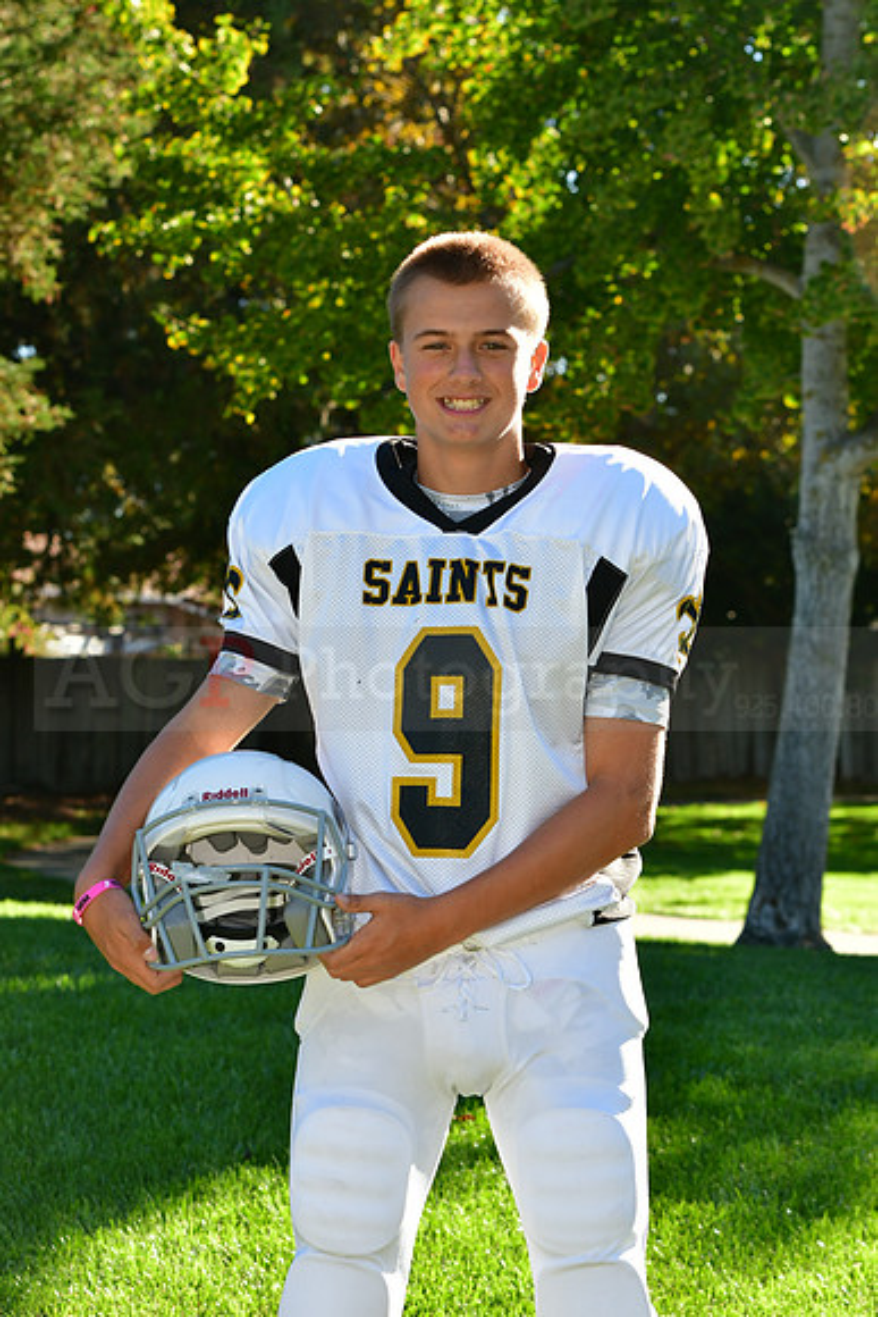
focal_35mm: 105
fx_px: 3839
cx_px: 439
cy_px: 658
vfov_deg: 19.5
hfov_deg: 13.0
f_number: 6.3
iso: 400
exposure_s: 1/500
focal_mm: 70
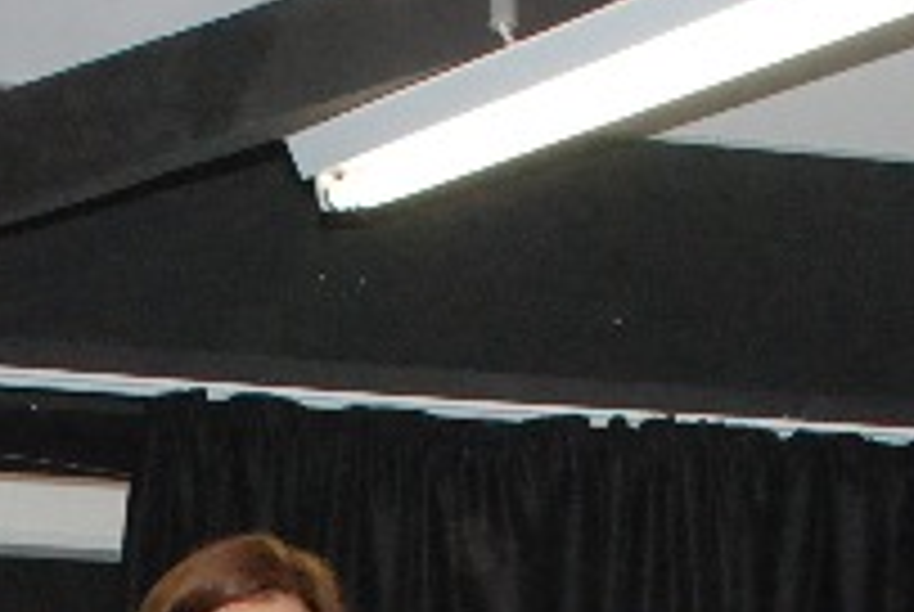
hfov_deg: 11.9
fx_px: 4373
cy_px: 1400
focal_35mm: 172
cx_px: 216
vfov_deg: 7.5
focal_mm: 24
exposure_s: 1/125
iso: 1600
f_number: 6.3
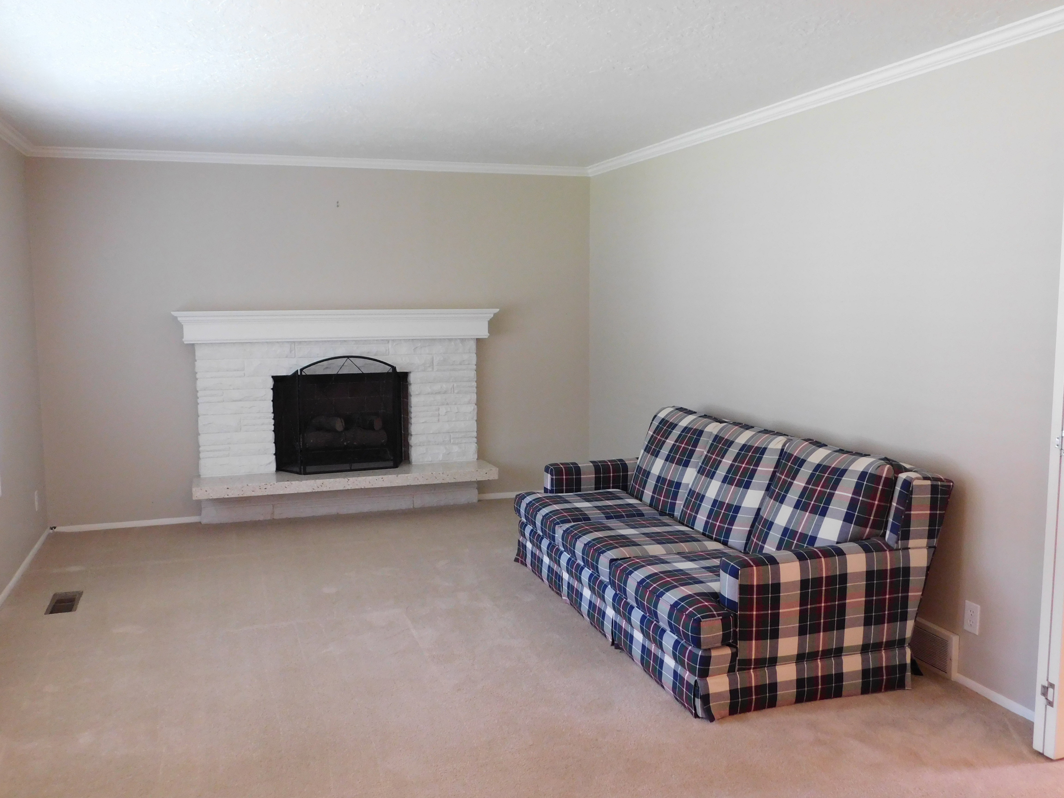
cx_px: 532
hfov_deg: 60.0
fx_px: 922
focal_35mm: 30
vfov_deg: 46.8
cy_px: 399
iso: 400
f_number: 3.2
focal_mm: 5.3
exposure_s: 1/25
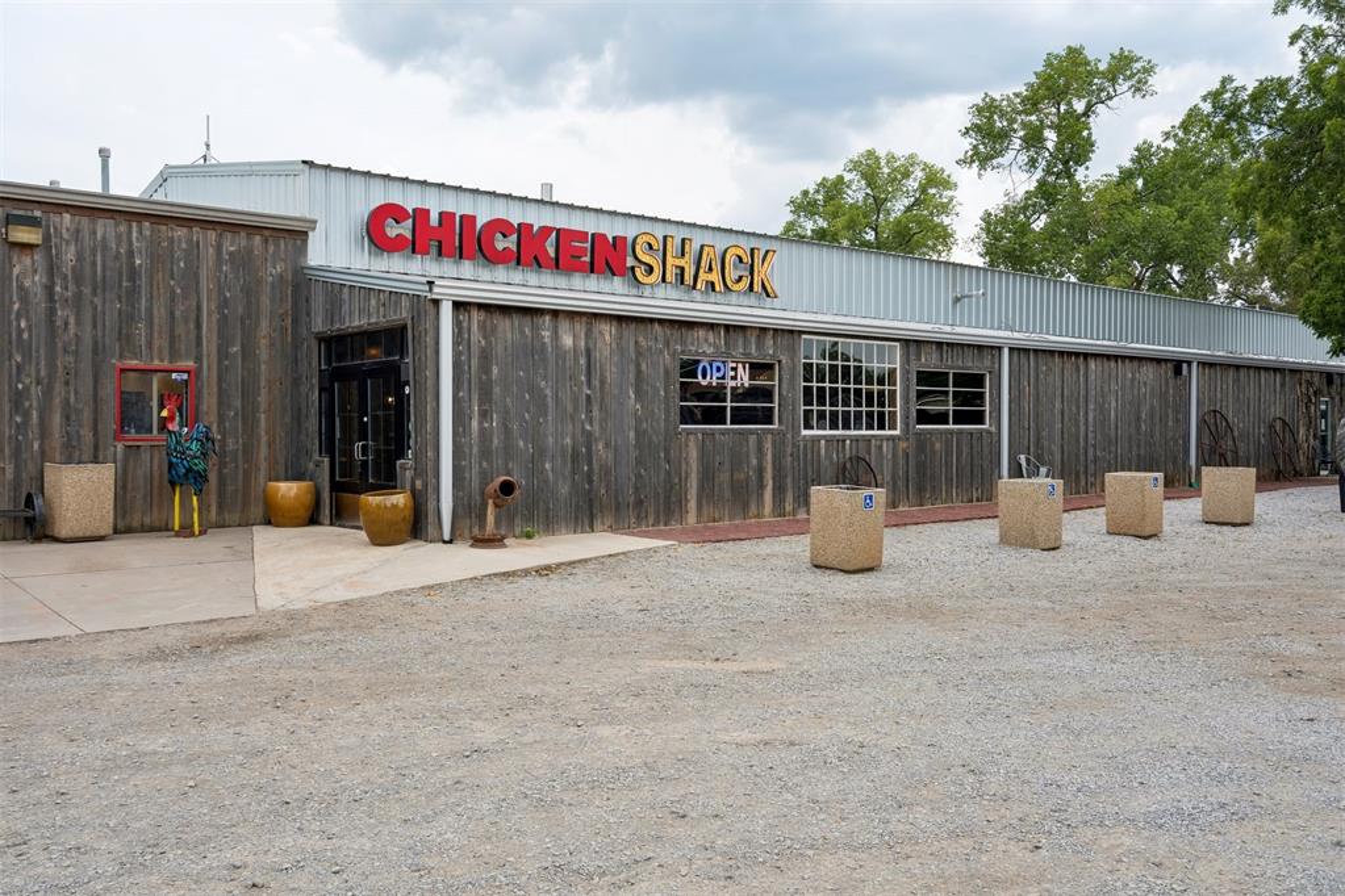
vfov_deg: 43.6
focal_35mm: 30
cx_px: 672
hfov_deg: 61.9
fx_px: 1121
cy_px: 448
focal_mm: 30
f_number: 8
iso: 200
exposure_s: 1/400
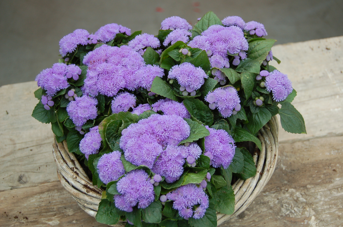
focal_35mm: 60
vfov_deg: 22.5
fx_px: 571
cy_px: 114
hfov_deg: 33.5
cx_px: 172
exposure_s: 1/80
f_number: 5
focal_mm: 40
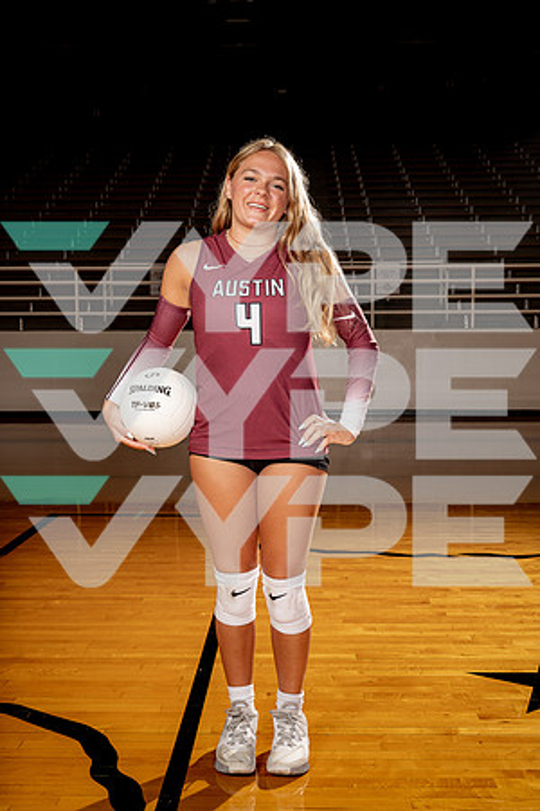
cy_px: 406
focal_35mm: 44
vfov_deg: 44.5
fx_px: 990
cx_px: 270
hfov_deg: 30.5
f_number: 8
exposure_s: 1/250
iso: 100
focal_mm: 44
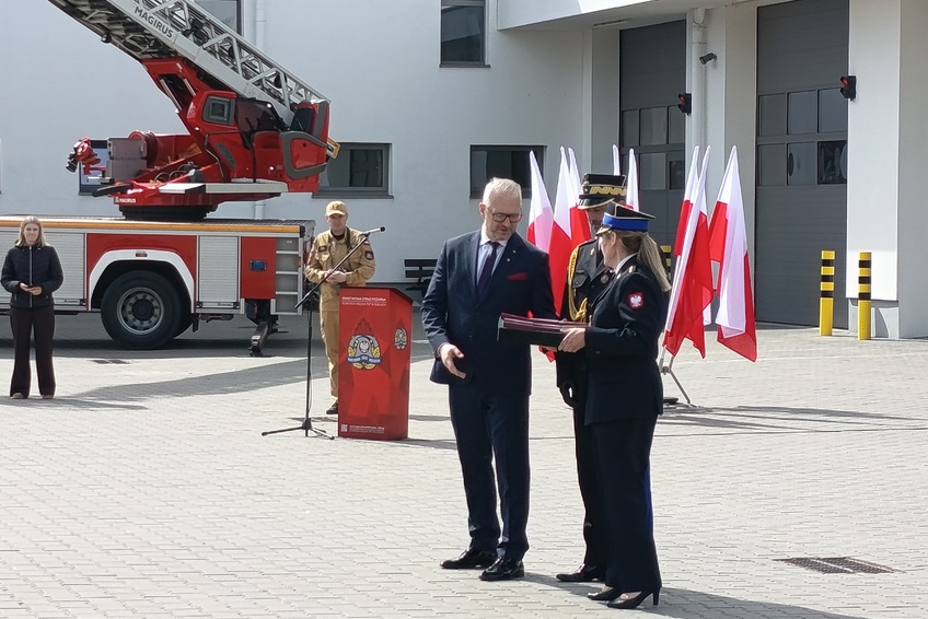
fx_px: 2940
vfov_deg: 12.0
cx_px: 462
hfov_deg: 17.9
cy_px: 346
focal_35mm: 114
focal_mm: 5.27
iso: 50
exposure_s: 1/376
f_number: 1.7
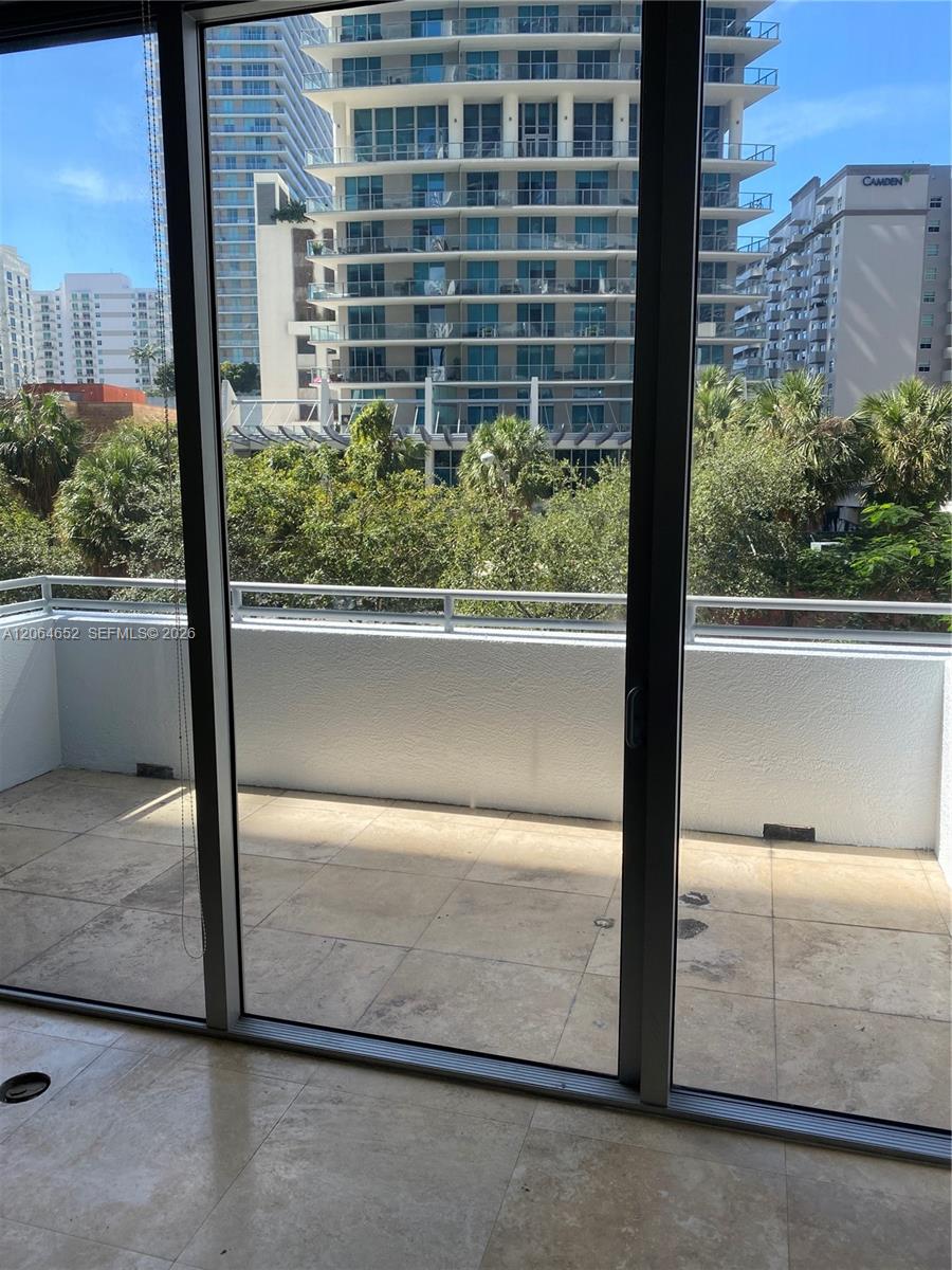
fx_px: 953
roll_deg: -0.9
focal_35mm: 26
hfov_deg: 53.1
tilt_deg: -8.5
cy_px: 635
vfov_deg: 67.3
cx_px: 476
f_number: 1.8
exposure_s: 1/431
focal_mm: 4.25
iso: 32
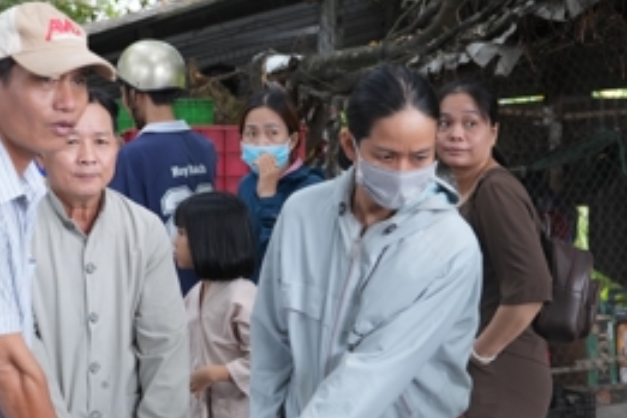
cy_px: 258
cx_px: 211
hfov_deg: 23.3
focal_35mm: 87
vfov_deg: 15.7
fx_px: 1515
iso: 500
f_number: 2.8
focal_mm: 35
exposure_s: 1/400
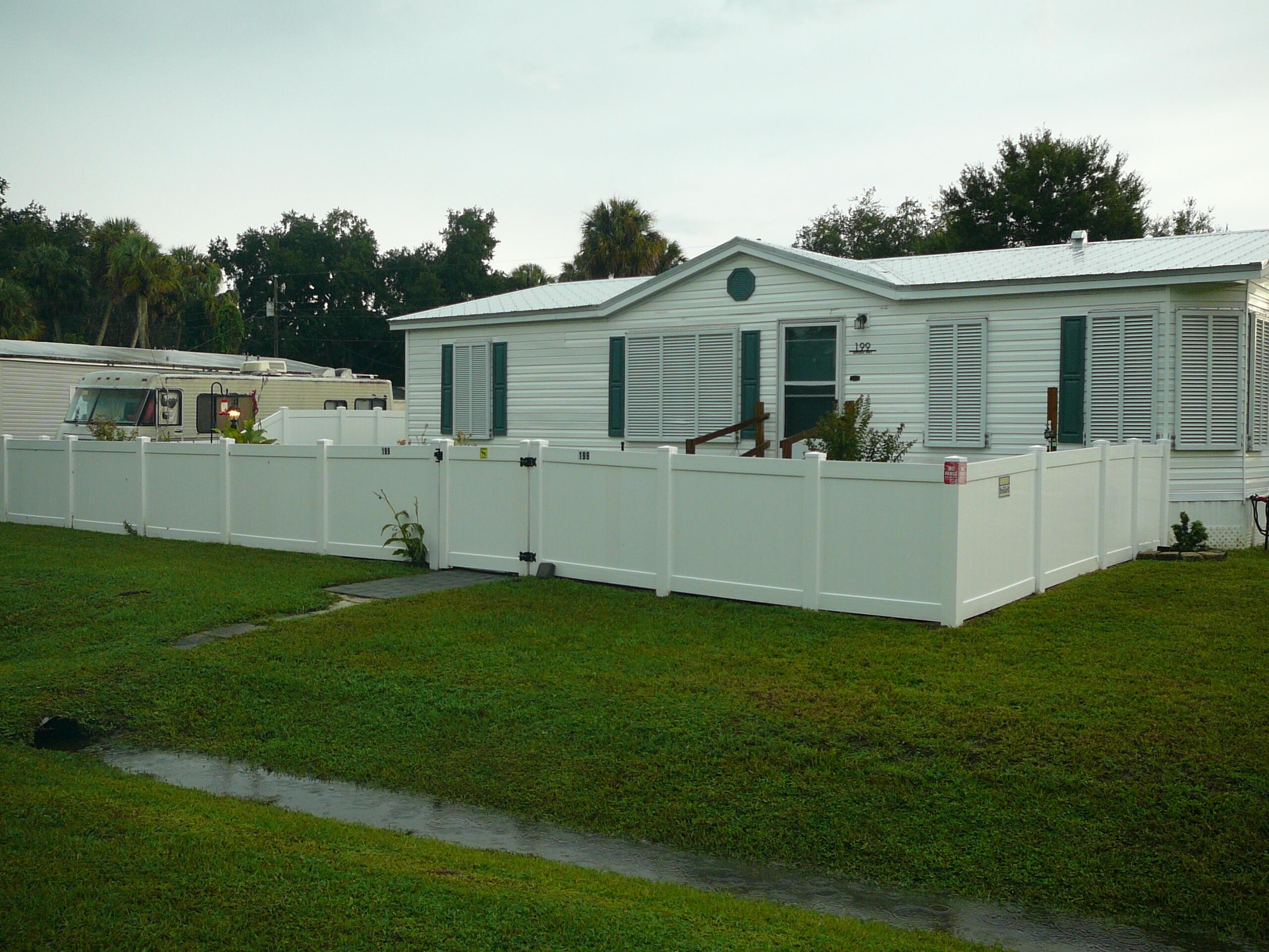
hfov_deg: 52.6
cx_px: 634
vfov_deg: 40.7
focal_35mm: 35
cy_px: 476
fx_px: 1283
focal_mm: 5.2
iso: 80
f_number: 2.8
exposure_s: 1/50
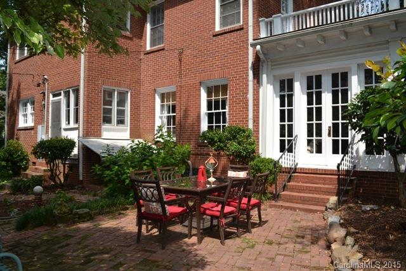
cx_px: 203
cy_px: 136
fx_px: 305
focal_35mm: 27
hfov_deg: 67.4
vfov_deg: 48.0
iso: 100
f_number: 7.1
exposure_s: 1/200
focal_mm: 18
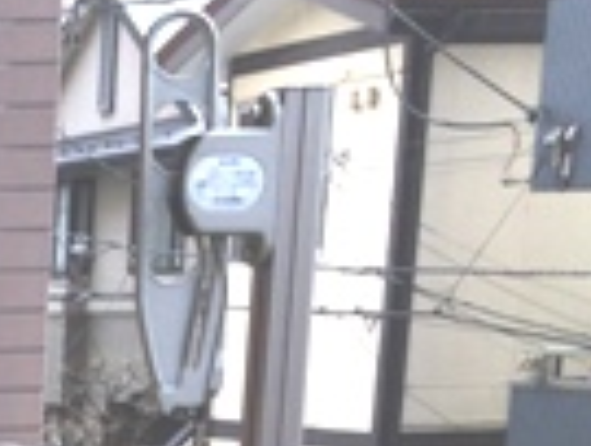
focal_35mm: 137
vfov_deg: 9.8
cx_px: -490
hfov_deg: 12.9
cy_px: 988
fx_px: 2345
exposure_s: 1/578
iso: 32
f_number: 2.2
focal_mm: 4.15
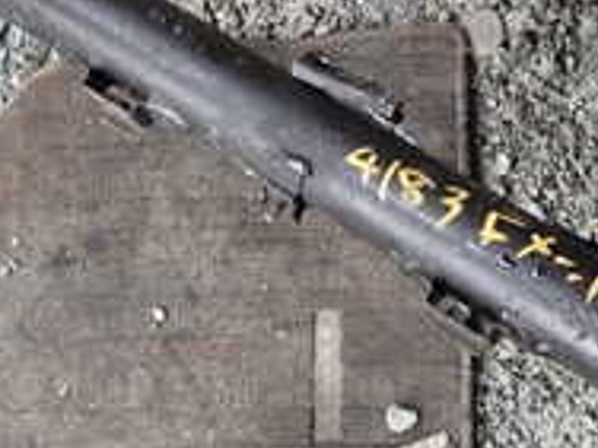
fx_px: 1382
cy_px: 127
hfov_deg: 24.3
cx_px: 382
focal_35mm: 80
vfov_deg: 18.3
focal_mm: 4.5
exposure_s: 1/80
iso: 100
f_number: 2.8
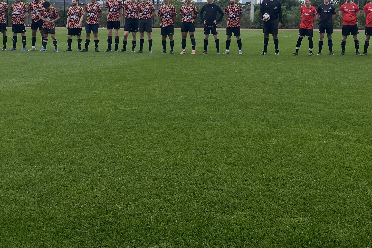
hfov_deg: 40.4
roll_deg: -0.6
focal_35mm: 48
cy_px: 19
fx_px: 496
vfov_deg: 27.0
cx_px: 258
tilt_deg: -0.5
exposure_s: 1/2183
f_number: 1.8
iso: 32
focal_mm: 4.25
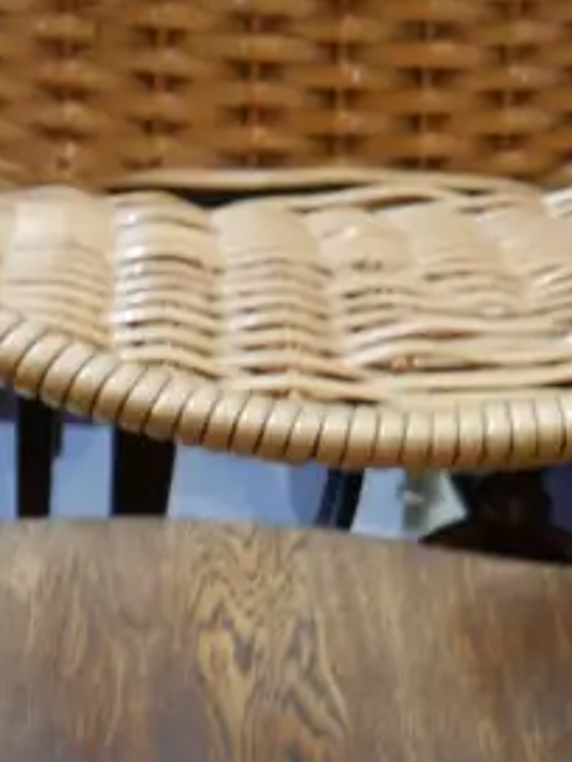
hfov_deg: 13.1
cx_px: 150
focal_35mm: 113
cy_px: 1263
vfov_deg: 15.5
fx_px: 2490
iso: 400
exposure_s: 1/60
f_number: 3.6
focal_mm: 15
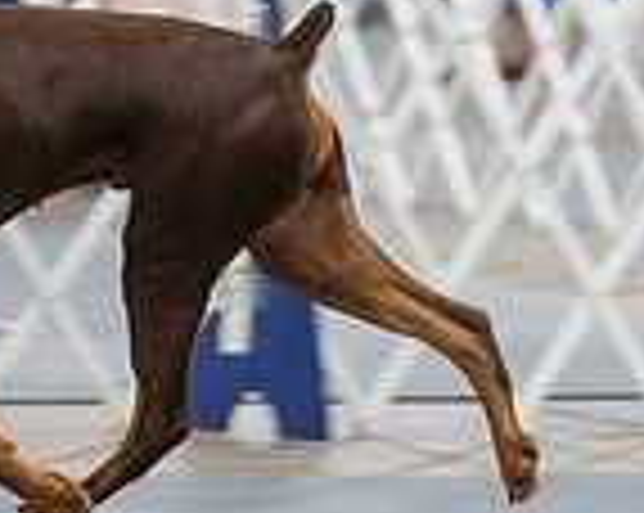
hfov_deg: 3.2
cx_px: -372
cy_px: -94
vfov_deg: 2.5
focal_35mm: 613
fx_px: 11668
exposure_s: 1/160
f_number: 2.8
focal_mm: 138
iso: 2000
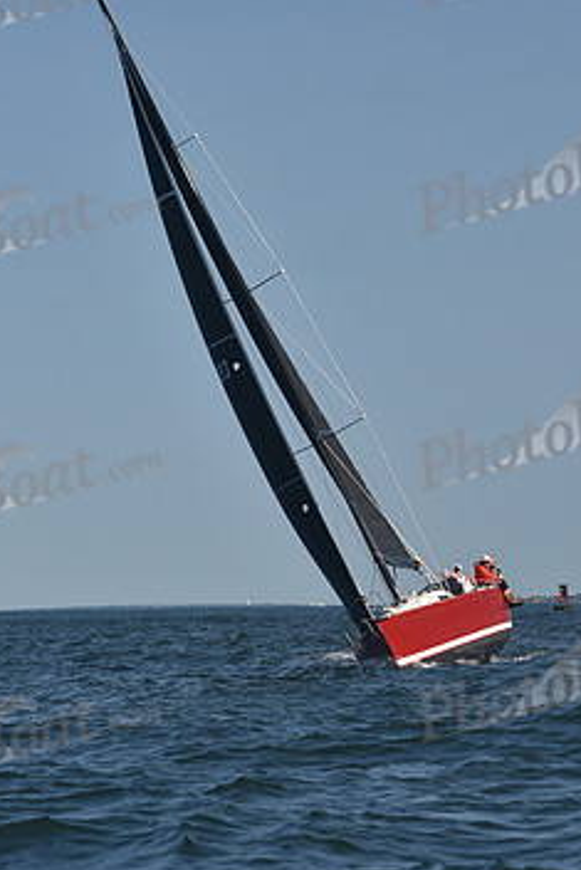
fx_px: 4184
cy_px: 334
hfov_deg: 7.9
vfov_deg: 11.9
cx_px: 290
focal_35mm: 173
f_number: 5.6
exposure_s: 1/800
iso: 250
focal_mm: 105
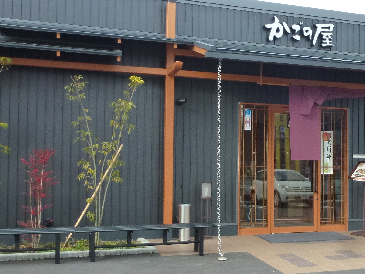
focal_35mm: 49
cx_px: 292
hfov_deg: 37.5
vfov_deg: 29.6
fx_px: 517
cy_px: 160
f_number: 3.5
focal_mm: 5.4
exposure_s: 1/250
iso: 320
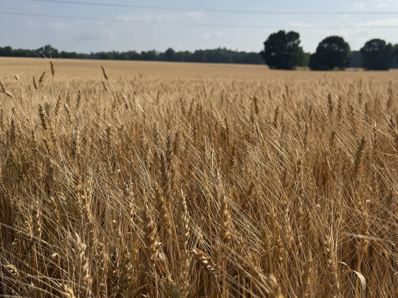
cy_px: 158
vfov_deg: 37.7
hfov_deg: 48.1
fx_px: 437
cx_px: 267
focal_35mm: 38
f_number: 1.78
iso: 100
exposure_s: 1/10309
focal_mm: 6.76
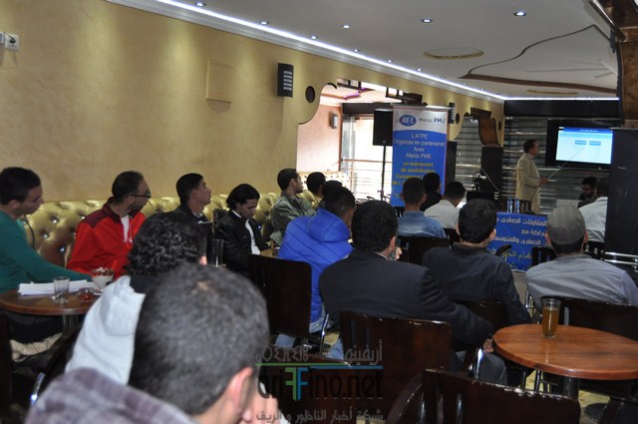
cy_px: 212
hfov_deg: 53.2
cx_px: 319
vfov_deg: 36.8
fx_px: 637
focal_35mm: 36
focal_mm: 24
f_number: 3.8
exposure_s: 1/60
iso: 800
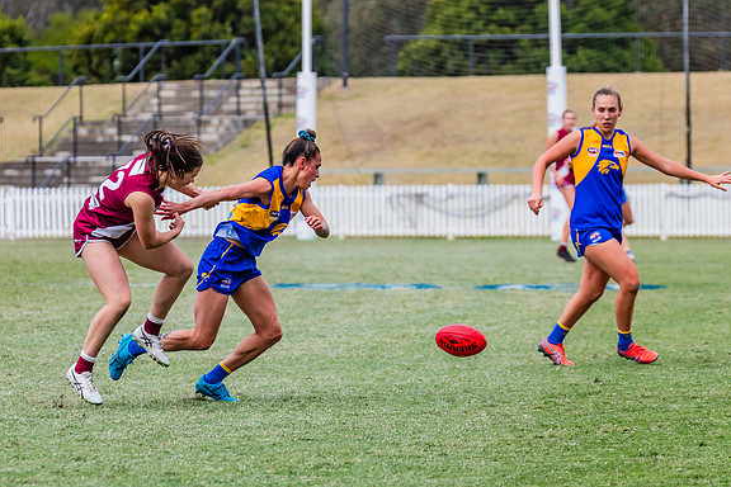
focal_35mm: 315
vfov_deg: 4.4
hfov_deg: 6.5
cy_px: 242
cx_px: 275
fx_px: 6396
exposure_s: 1/1600
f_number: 8
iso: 800
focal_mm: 250
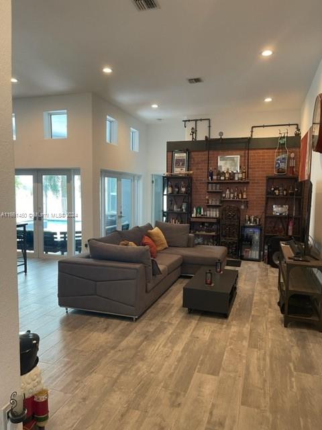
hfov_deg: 53.1
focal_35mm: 26
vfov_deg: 67.3
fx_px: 322
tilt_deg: -4.1
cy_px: 215
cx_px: 161
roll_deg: -1.1
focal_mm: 5.1
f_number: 1.6
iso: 125
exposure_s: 1/60
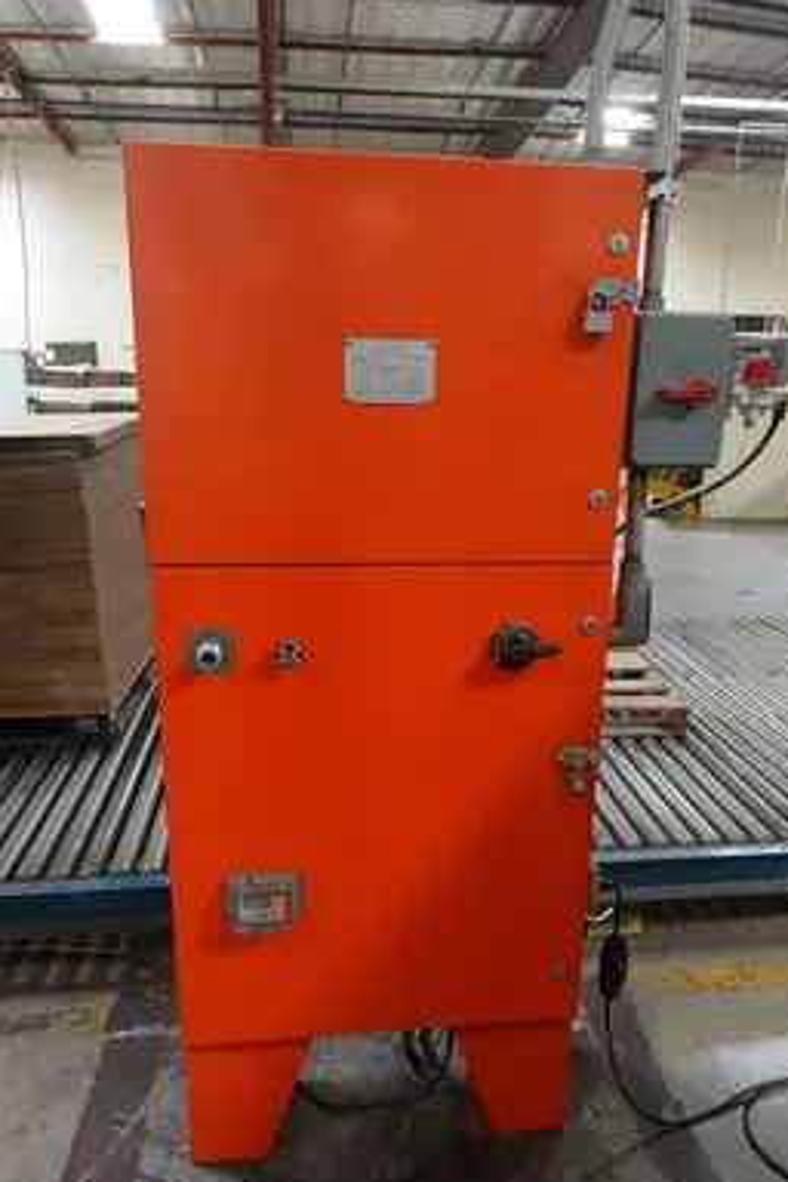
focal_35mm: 25
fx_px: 821
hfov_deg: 51.3
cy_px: 613
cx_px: 408
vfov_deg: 71.5
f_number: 1.8
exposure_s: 1/250
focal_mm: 8.8
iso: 2000
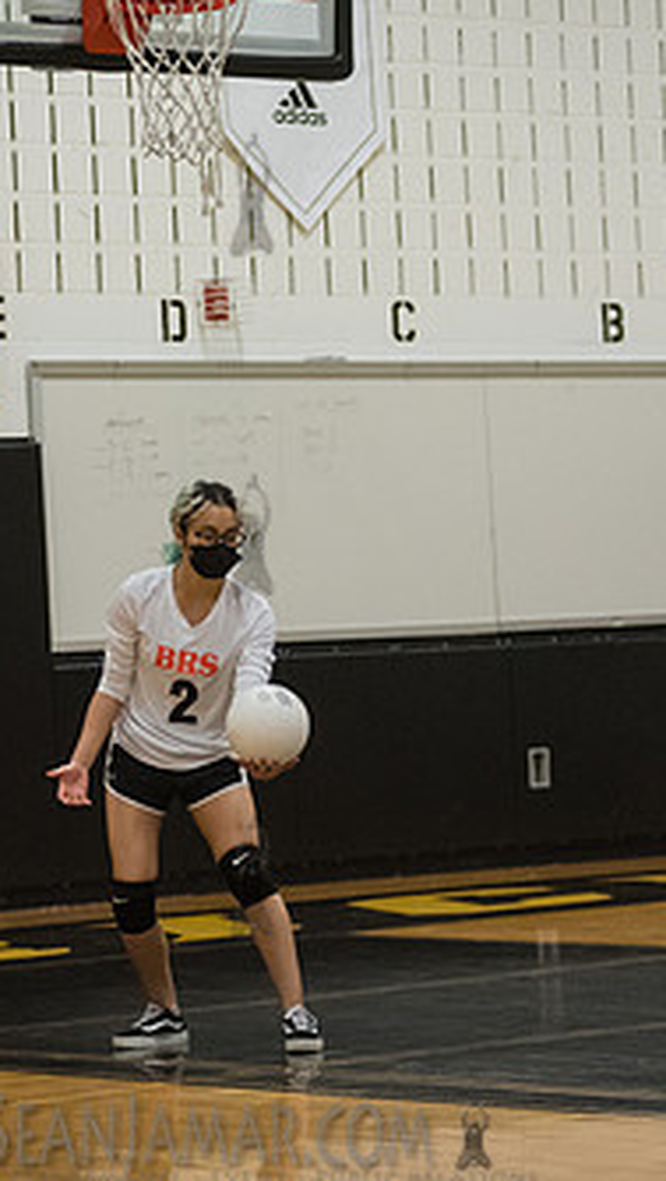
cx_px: 250
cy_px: 534
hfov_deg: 8.4
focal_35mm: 145
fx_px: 4542
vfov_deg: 14.8
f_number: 3.2
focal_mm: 80
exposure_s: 1/400
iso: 5000
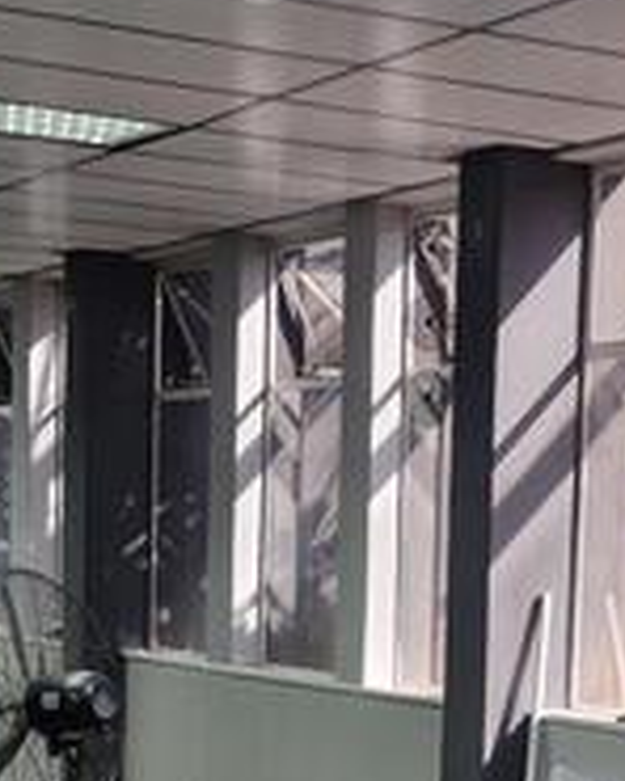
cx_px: 481
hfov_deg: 15.8
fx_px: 2243
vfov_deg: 19.2
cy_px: 794
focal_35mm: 97
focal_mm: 5.54
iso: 250
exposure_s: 1/100
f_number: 1.8
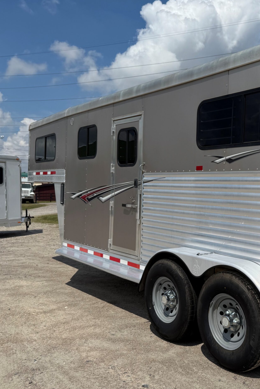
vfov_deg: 55.8
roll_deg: -0.2
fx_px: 368
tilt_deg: +0.3
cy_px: 191
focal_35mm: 34
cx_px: 221
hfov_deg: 37.0
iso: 80
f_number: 1.78
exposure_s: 1/10417
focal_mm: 6.76
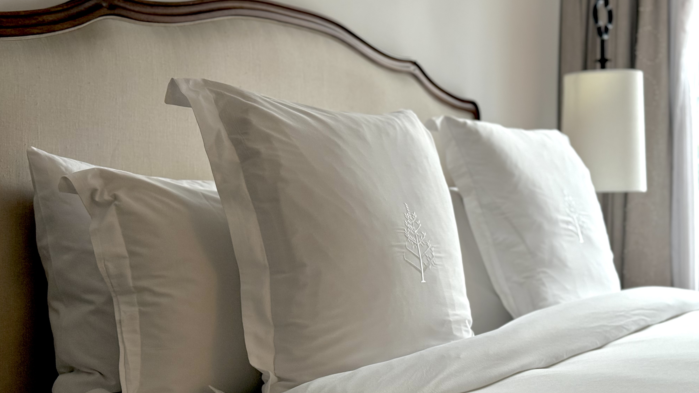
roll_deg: -0.1
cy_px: 202
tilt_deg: +0.6
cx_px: 346
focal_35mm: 53
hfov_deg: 39.2
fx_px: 982
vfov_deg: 22.6
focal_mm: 6.76
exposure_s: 1/60
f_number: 1.78
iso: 160
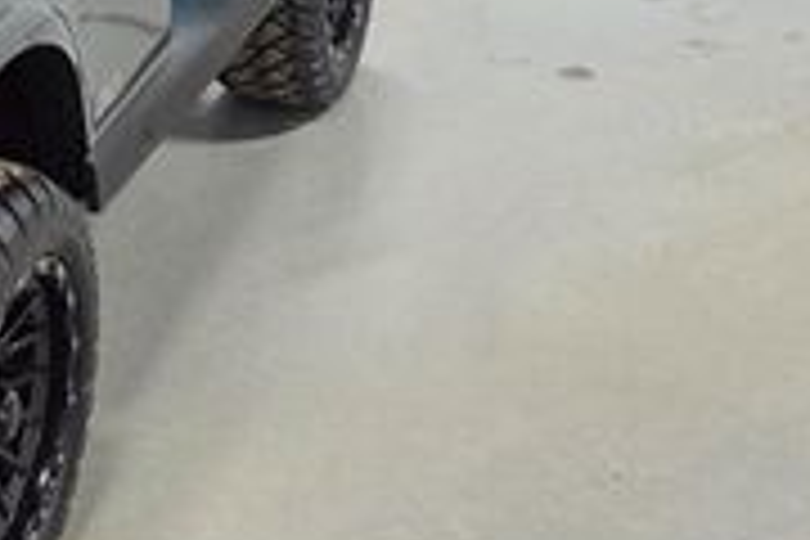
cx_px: -441
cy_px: -261
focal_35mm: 85
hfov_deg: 20.2
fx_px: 1912
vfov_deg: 15.0
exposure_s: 1/120
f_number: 1.7
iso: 125
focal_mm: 6.3
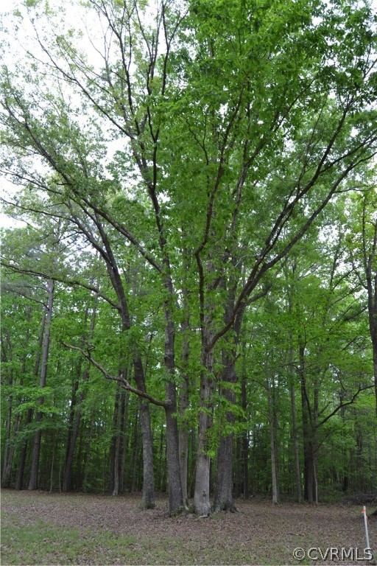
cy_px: 283
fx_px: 424
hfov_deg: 47.9
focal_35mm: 27
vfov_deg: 67.4
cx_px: 188
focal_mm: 18
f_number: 5.6
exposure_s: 1/125
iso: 220
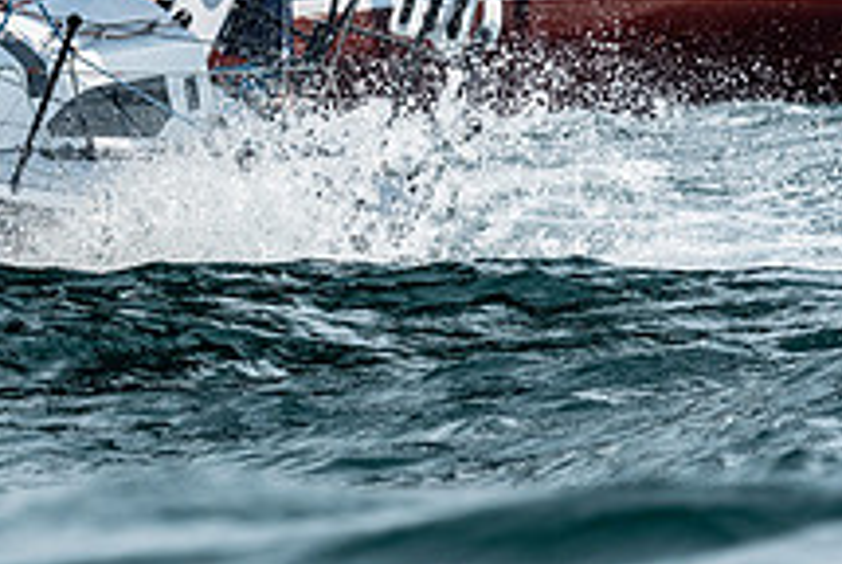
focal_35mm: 1212
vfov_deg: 1.1
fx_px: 28386
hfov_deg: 1.7
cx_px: -215
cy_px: -131
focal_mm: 300
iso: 320
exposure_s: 1/2500
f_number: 5.6
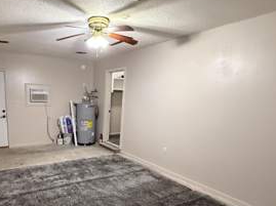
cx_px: 92
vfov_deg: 53.8
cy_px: 136
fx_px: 199
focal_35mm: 25
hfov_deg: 67.6
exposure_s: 1/60
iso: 640
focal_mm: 2.22
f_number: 2.2
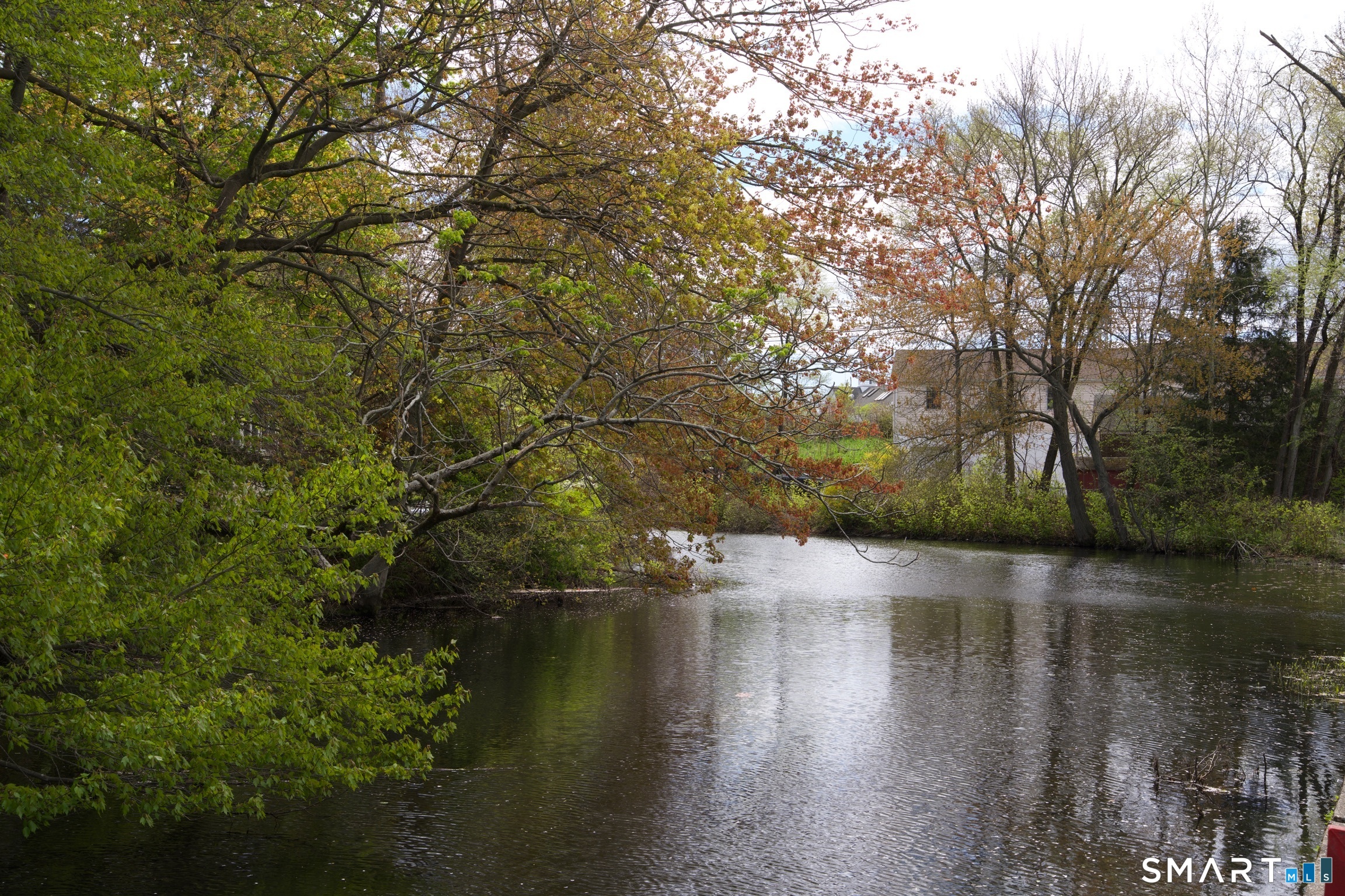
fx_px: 1681
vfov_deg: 29.9
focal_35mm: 45
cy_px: 448
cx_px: 672
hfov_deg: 43.6
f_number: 11
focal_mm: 45
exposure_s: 1/50
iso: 64
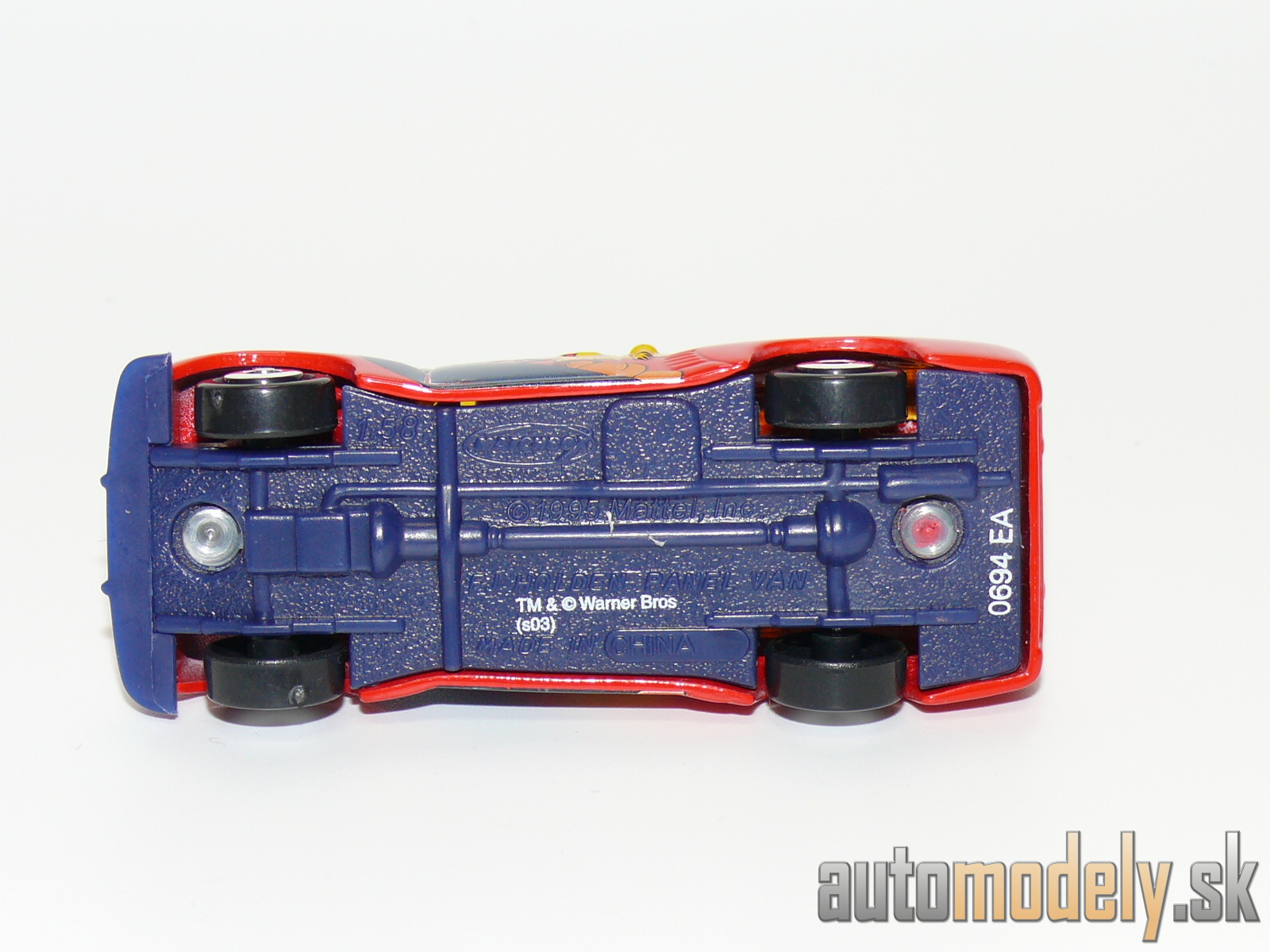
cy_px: 476
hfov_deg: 19.3
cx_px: 635
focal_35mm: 102
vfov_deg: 14.5
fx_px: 3742
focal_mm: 13.4
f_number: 4
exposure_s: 1/30
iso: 100
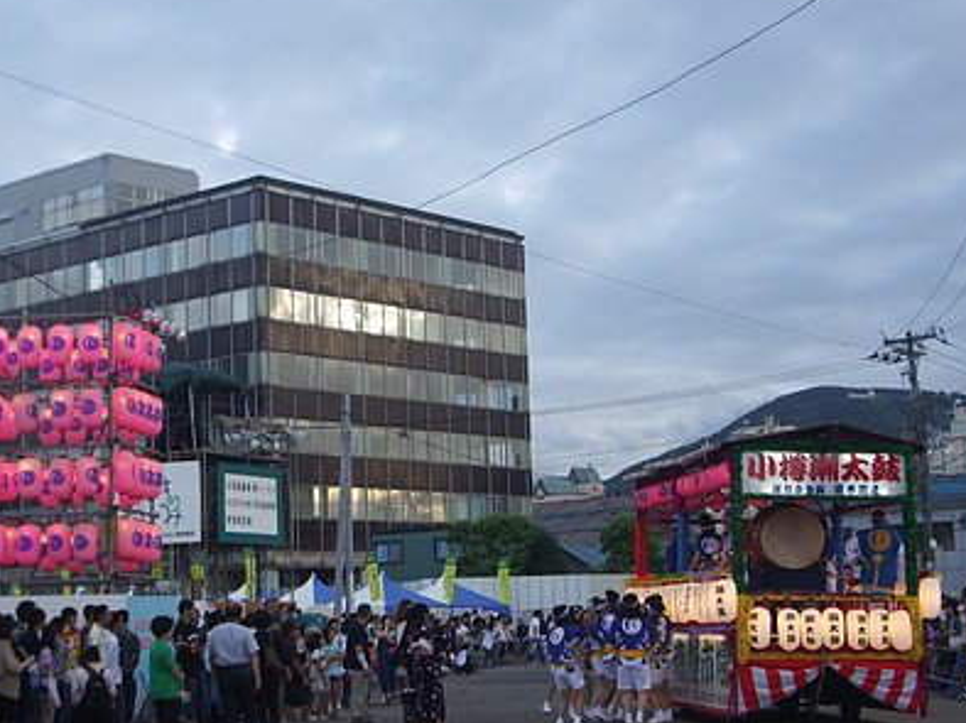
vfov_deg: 22.5
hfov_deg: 29.8
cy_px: 434
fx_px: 1813
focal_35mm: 65
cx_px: 446
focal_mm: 8.2
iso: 50
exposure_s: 1/100
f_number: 3.1
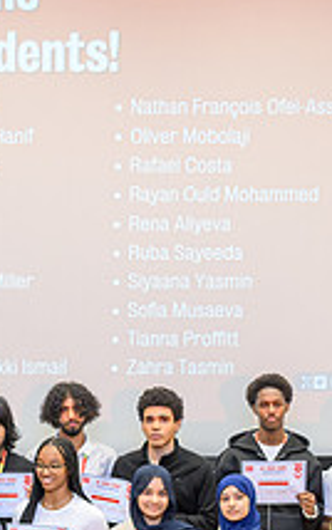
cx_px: -127
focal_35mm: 112
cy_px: 378
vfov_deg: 18.5
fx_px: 1619
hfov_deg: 11.3
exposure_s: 1/200
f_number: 2.8
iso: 1600
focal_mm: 38
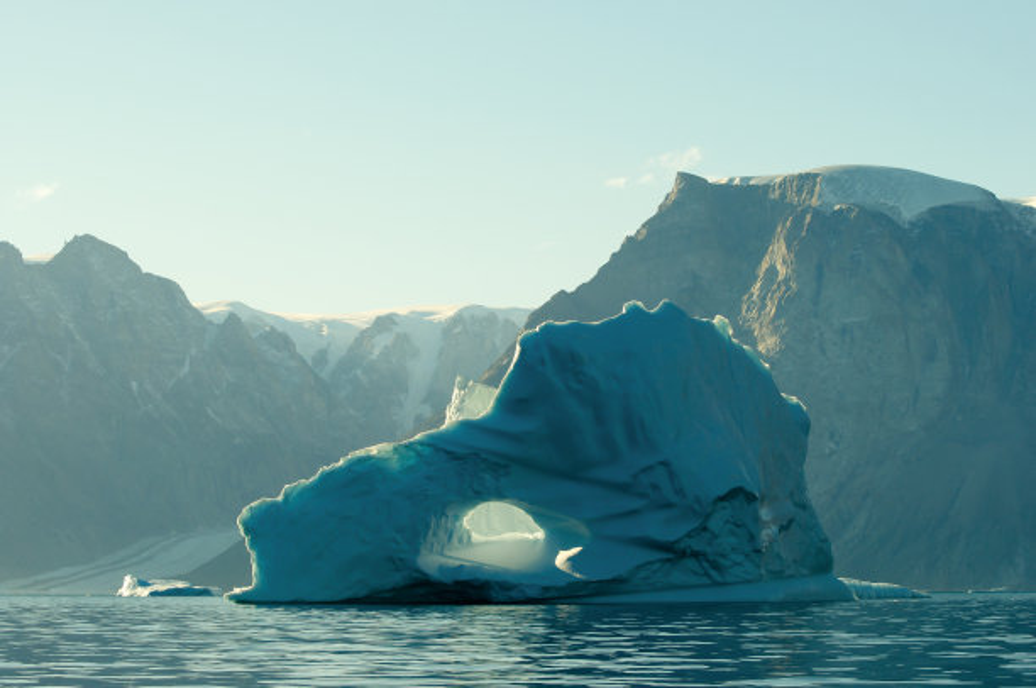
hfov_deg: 19.5
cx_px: 518
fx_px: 3017
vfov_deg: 13.0
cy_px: 344
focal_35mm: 105
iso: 280
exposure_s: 1/1000
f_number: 8
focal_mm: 70
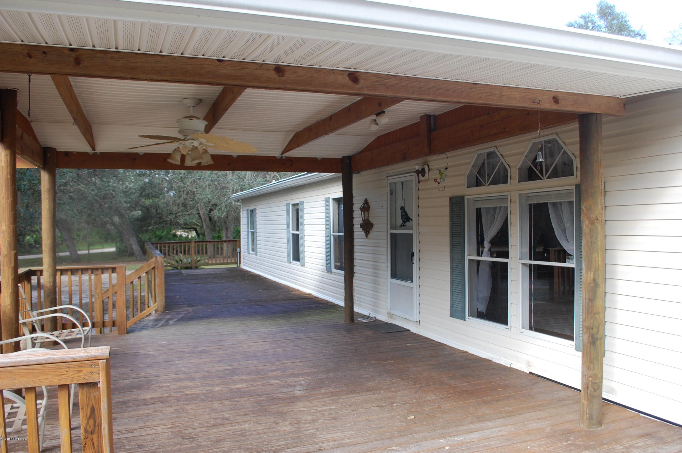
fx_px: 568
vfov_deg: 43.5
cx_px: 341
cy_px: 226
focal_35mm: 30
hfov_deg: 62.0
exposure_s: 1/125
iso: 280
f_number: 5.6
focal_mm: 20
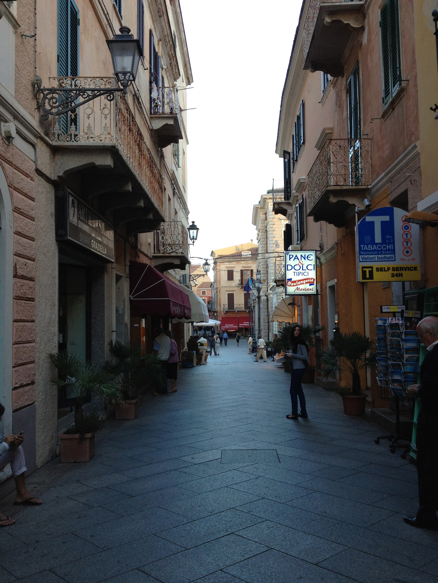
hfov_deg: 40.7
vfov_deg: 52.6
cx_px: 219
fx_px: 590
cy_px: 292
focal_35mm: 35
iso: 100
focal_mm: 4.28
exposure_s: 1/120
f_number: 2.4
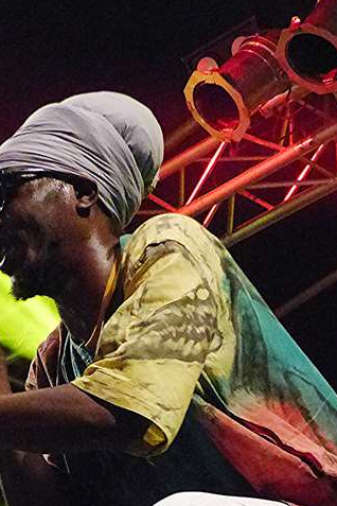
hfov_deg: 8.7
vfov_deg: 12.9
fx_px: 2204
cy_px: 504
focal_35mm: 157
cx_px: 88
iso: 1600
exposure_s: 1/125
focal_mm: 13
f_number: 2.8
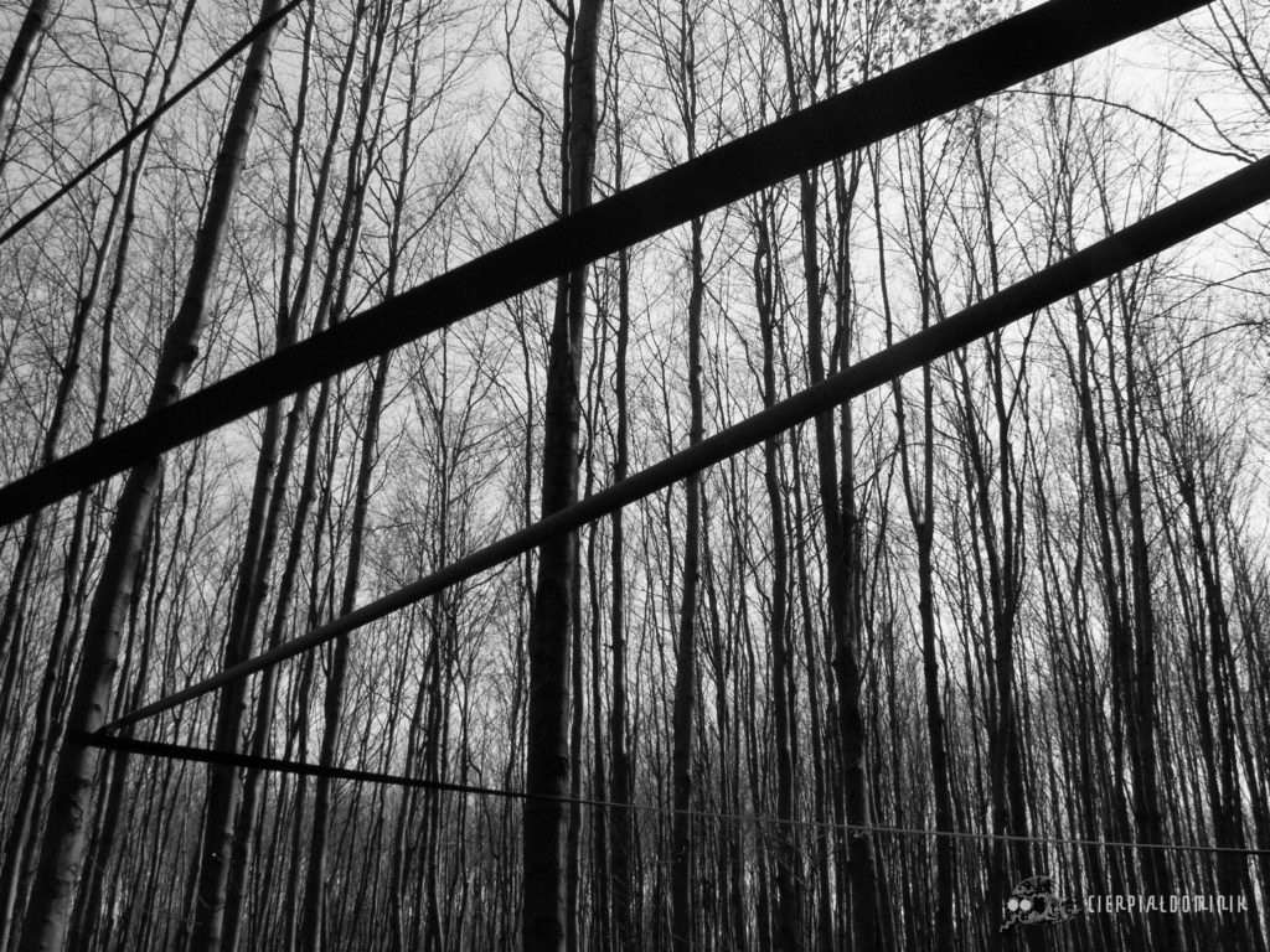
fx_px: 1284
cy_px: 476
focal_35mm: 35
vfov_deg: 40.7
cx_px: 635
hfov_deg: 52.6
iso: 50
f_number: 6.3
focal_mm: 5.86
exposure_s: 1/200
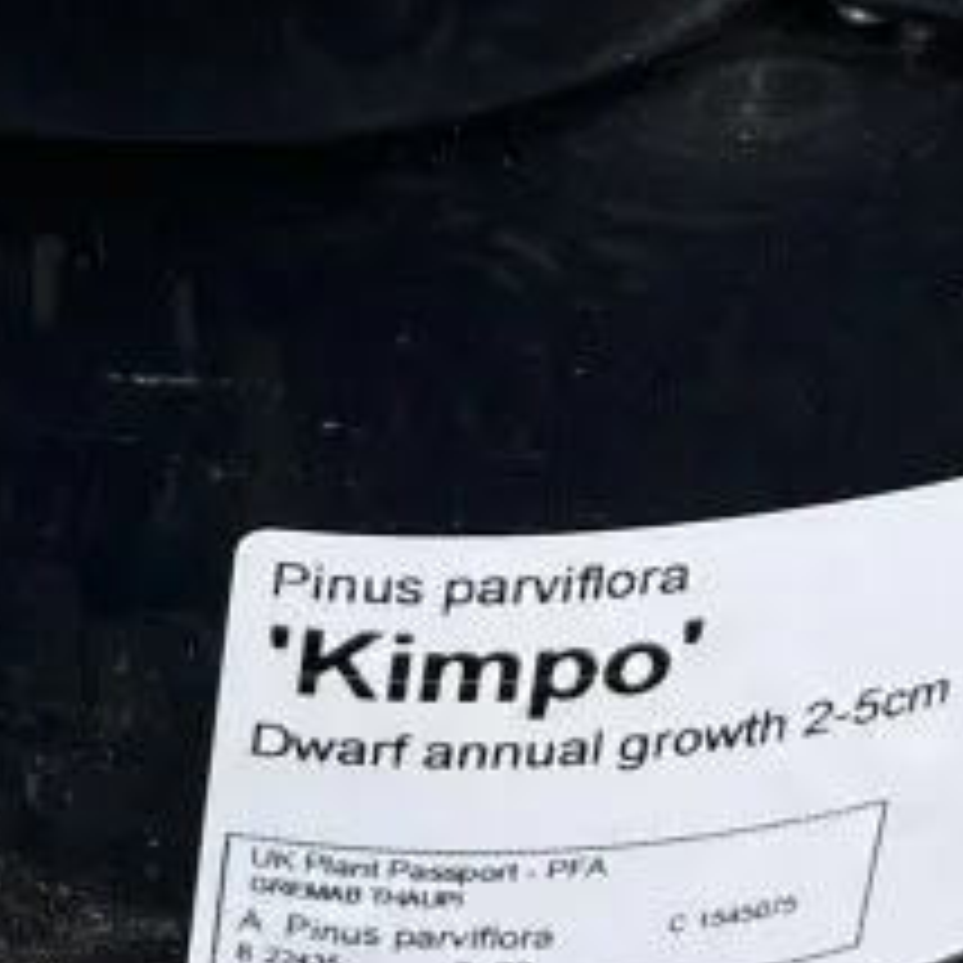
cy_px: -864
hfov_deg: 15.0
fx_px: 3651
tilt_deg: -22.6
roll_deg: -1.0
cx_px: 274
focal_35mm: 116
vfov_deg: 13.3
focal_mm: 5.1
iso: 40
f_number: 1.6
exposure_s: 1/184
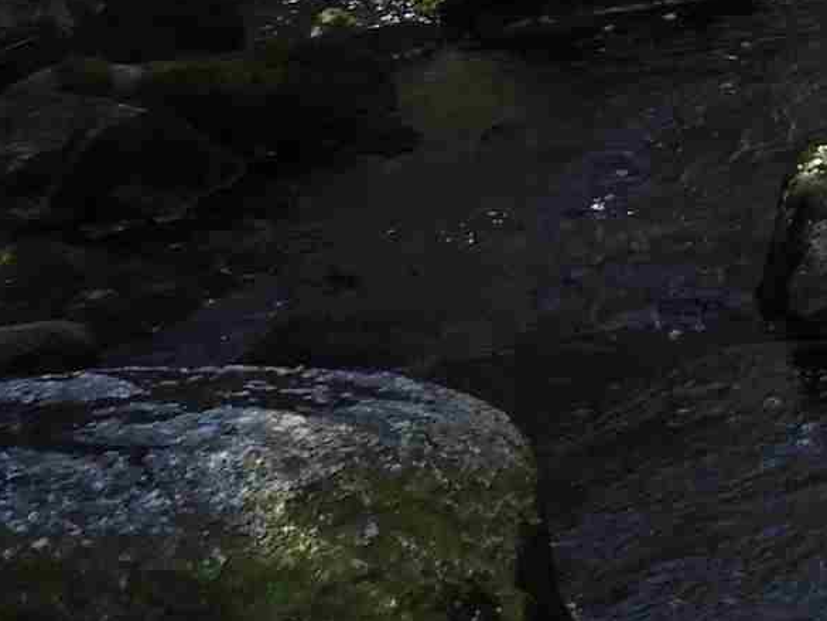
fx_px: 3011
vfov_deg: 11.3
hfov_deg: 14.6
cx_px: 1238
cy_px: -301
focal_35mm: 126
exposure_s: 1/250
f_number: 3.3
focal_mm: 4.3
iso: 100
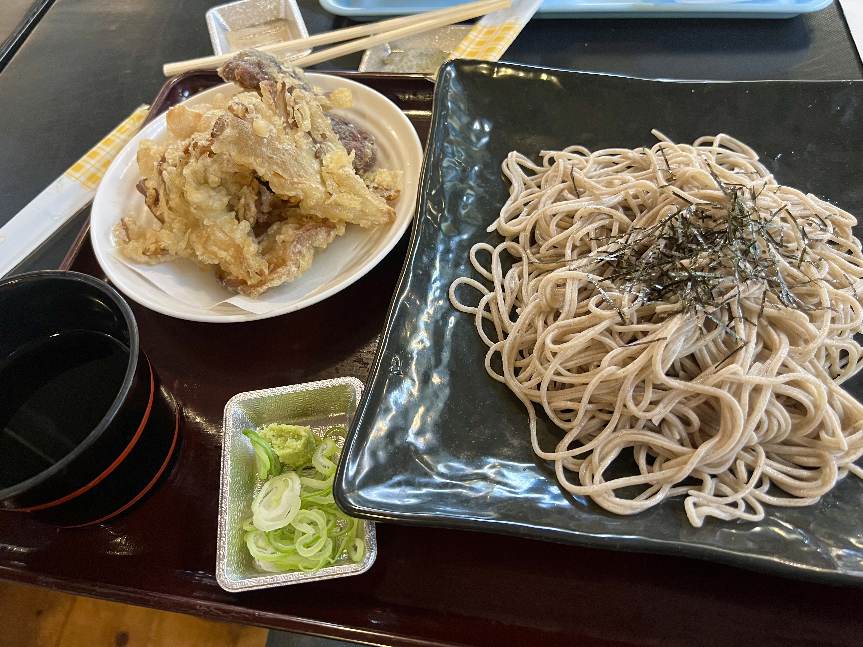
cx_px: 432
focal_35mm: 26
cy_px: 324
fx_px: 648
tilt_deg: -56.5
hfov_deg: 67.3
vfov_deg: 53.1
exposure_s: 1/50
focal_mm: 5.7
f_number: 1.5
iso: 400
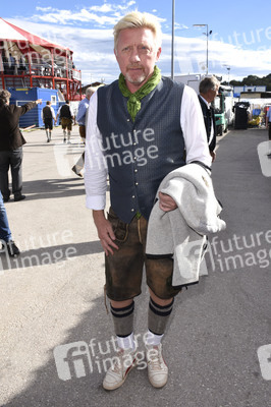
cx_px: 136
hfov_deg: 43.5
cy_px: 204
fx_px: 339
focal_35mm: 30
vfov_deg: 62.0
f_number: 9
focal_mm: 20
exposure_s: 1/160
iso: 100
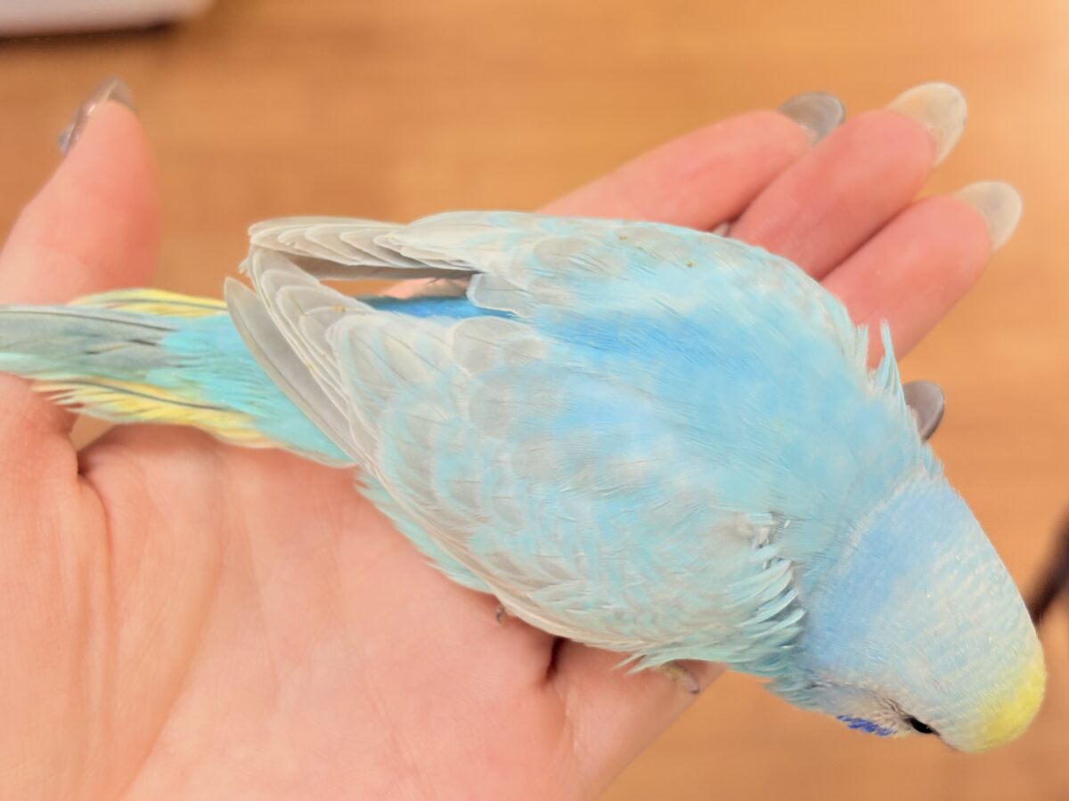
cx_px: 534
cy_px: 400
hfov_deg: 36.8
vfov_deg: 28.0
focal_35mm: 52
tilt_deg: -61.4
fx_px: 1606
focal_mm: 5.96
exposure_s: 1/183
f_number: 1.6
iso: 80
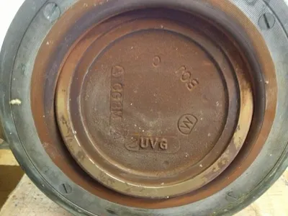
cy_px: 108
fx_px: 291
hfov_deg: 52.6
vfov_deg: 40.7
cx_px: 144
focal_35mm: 35
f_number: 2.4
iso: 500
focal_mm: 4.28
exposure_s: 1/15
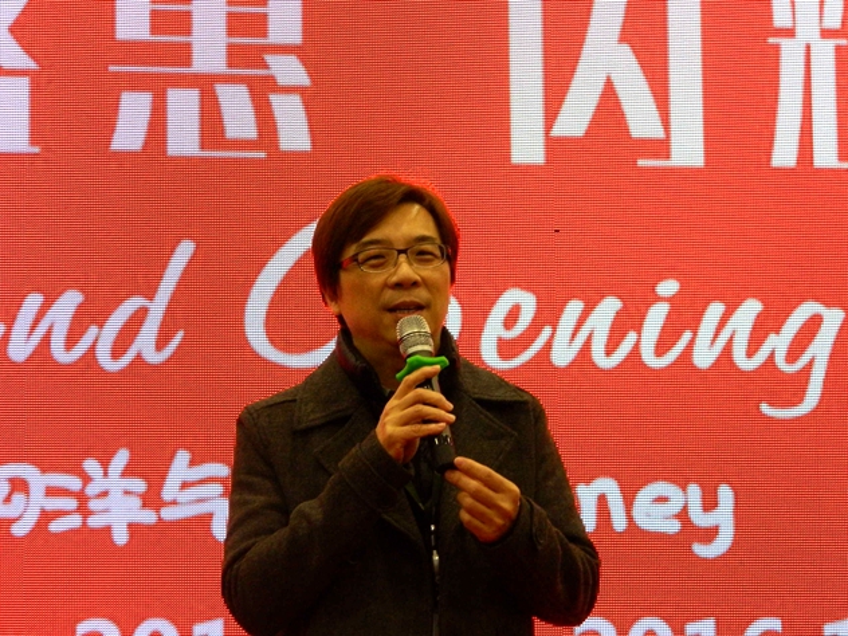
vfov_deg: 9.9
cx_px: 424
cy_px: 318
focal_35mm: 150
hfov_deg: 13.2
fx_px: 3675
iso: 400
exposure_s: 1/30
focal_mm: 27
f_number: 4.9
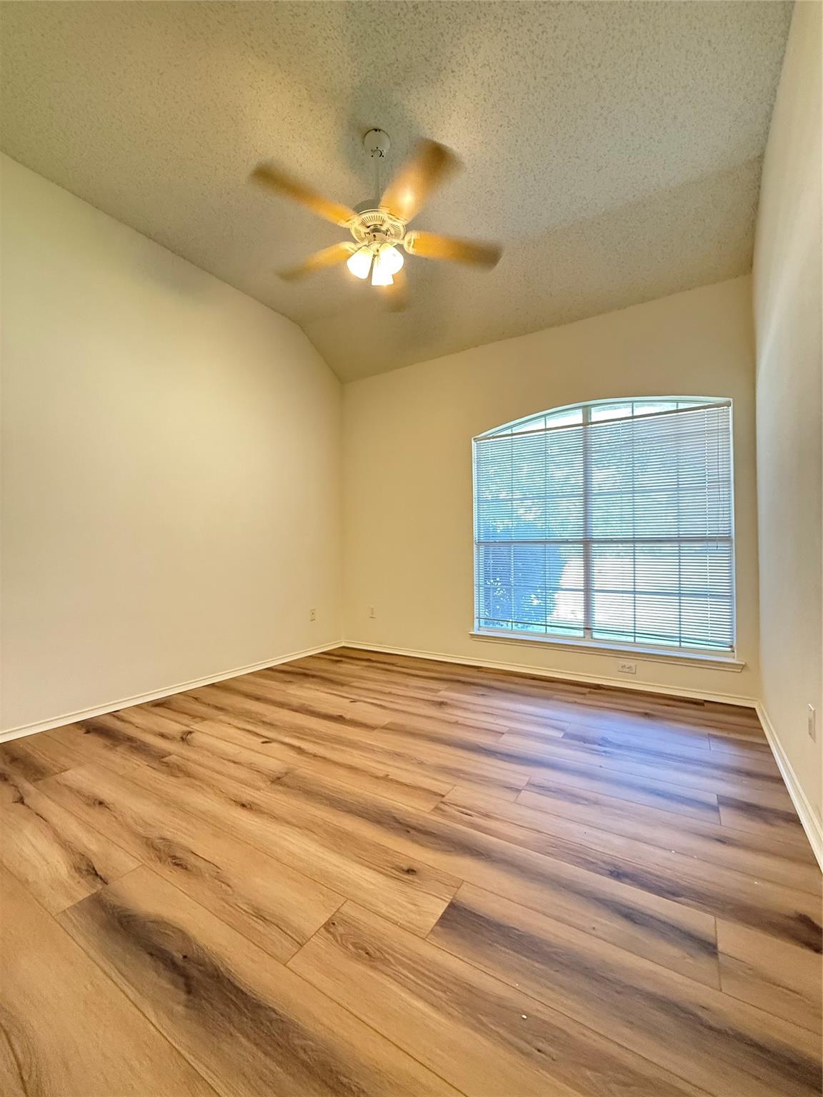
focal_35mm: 14
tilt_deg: +1.2
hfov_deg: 85.7
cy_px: 548
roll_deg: +0.1
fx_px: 444
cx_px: 412
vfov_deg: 102.1
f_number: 2.2
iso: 640
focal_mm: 2.22
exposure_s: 1/60
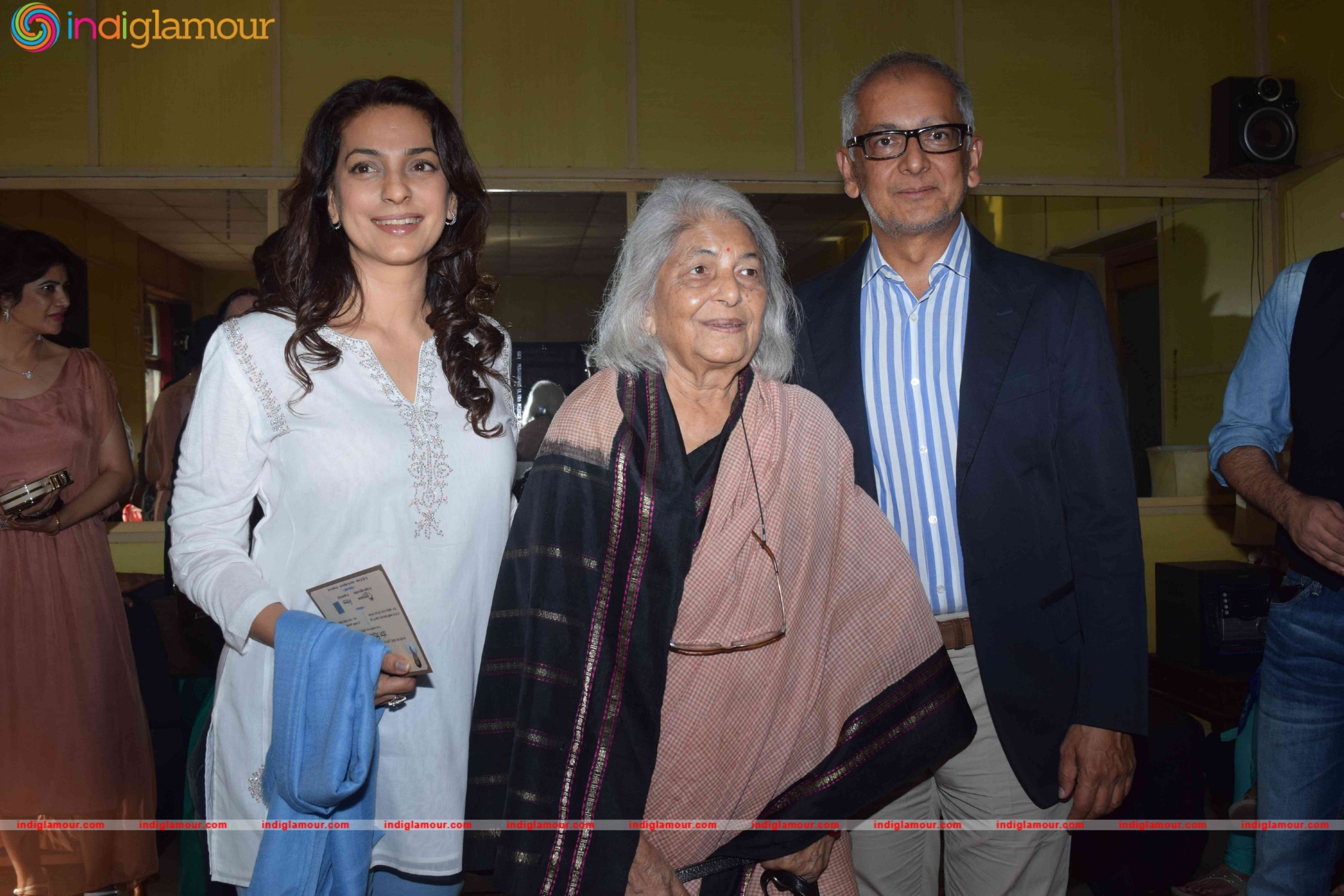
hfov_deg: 55.1
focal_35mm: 34
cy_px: 448
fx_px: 1288
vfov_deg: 38.4
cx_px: 672
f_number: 5.6
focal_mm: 23
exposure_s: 1/200
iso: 400
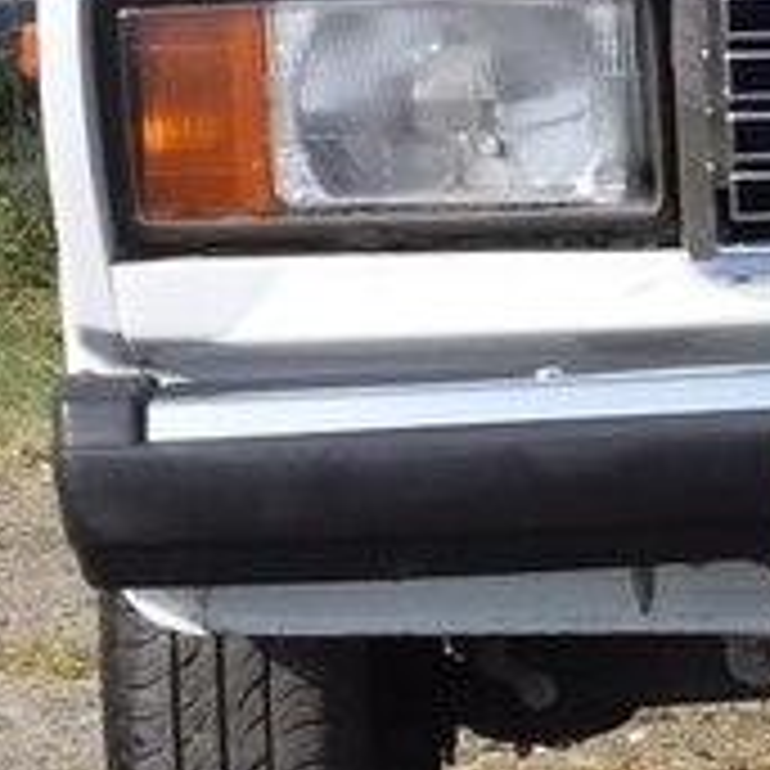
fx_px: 2668
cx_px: 1234
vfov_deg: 16.4
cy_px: 331
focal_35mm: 106
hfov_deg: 15.0
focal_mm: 3.3
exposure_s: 1/1115
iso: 40
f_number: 2.2
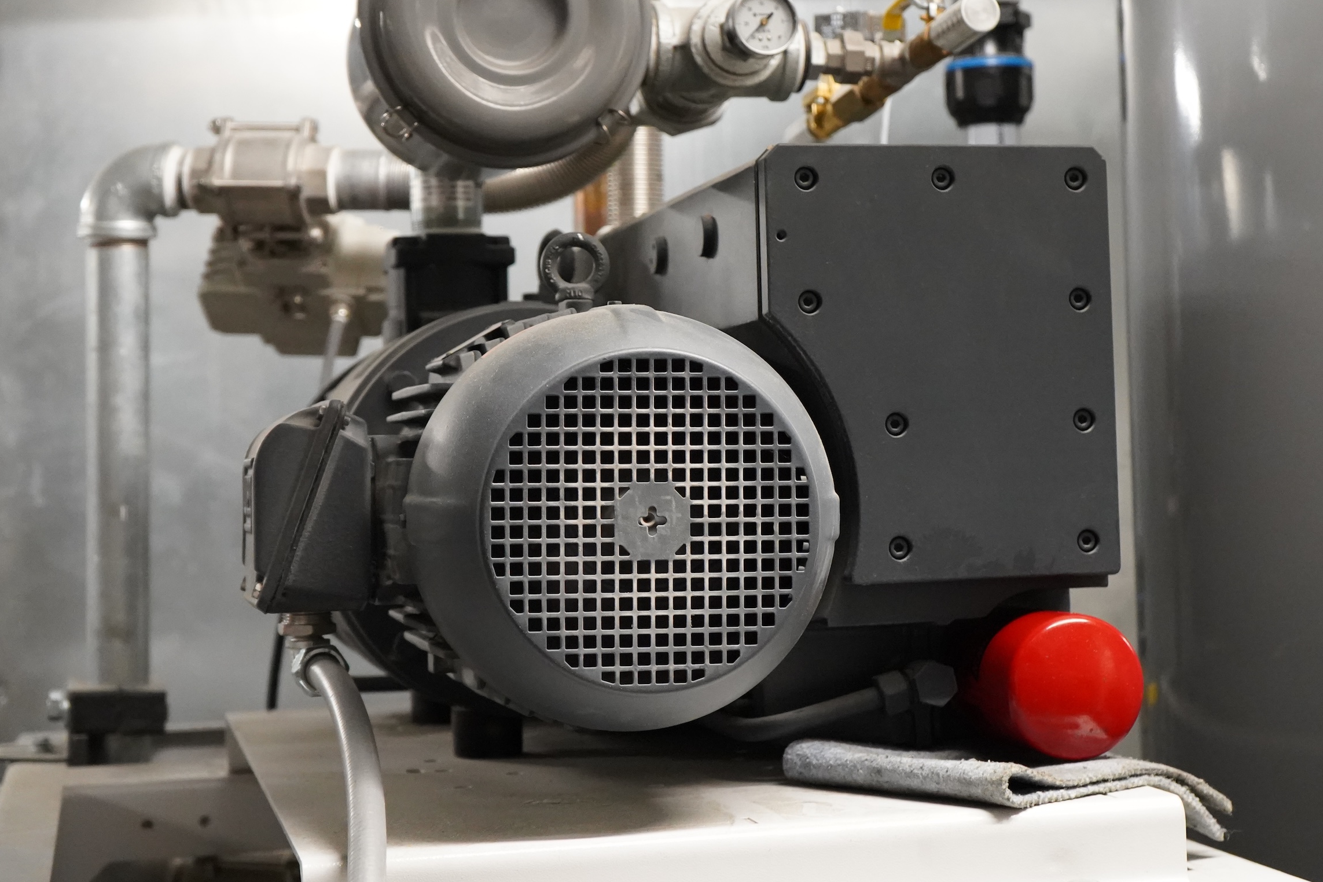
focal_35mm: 63
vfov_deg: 21.6
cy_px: 388
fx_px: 2315
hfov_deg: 31.9
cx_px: 737
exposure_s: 1/160
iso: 8000
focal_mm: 48
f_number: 4.5
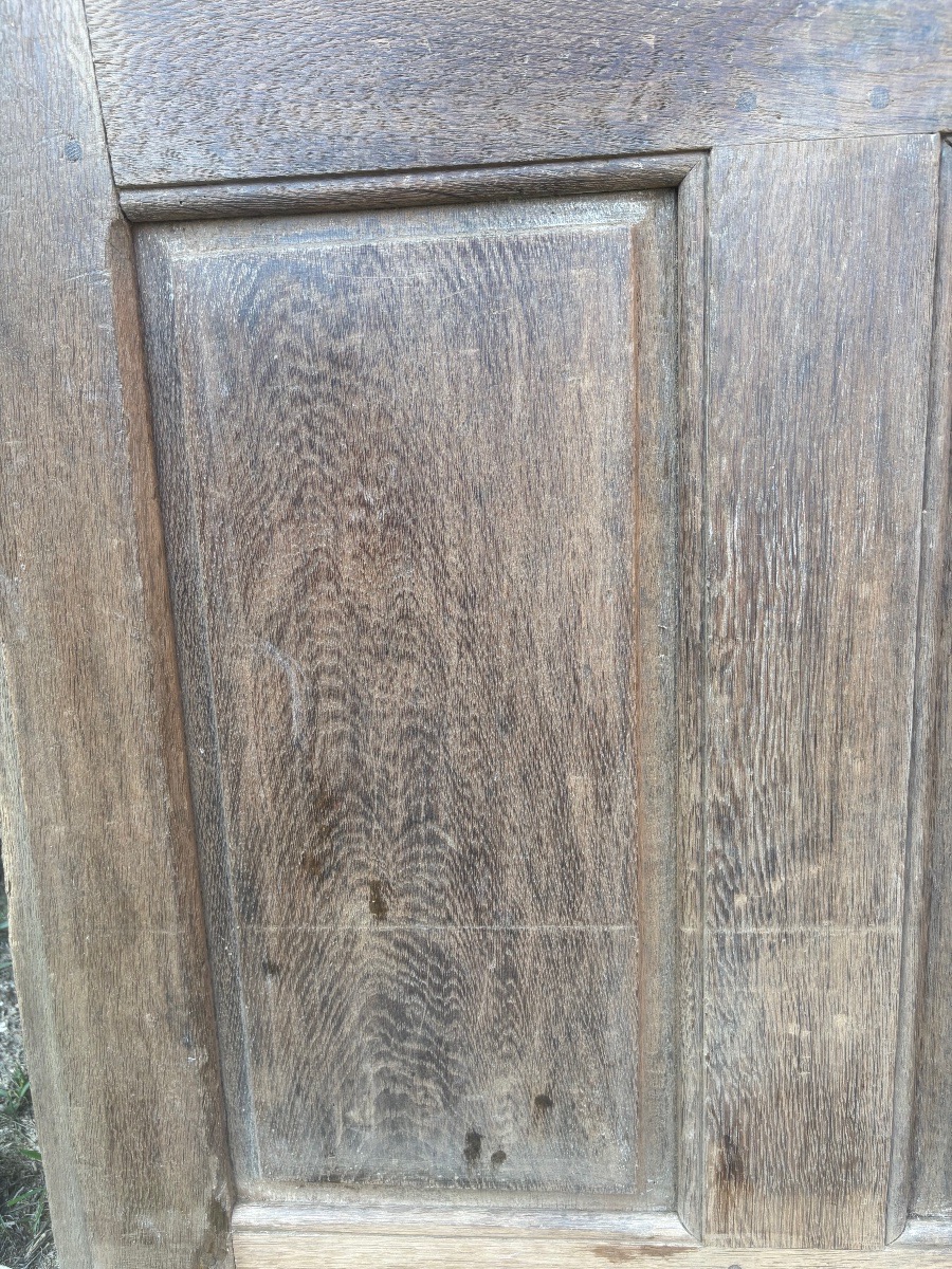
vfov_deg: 67.3
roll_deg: +4.5
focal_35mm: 26
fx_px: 953
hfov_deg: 53.1
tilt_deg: -21.3
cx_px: 476
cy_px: 634
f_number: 1.6
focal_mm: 5.96
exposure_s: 1/121
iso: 40
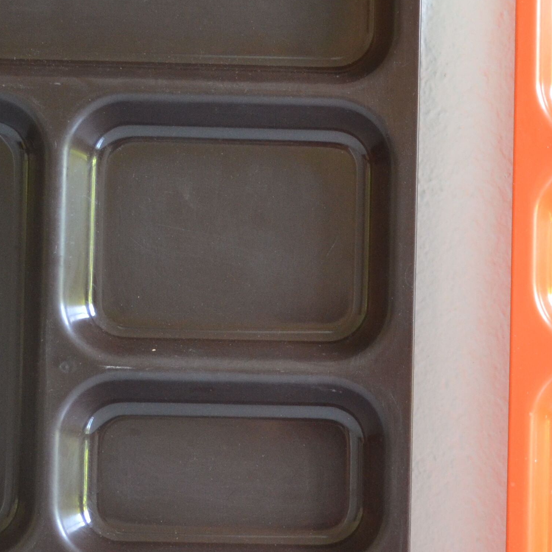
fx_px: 1840
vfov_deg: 17.0
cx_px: 452
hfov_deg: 16.9
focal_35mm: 102
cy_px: 372
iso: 800
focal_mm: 26
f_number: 4.2
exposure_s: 1/15
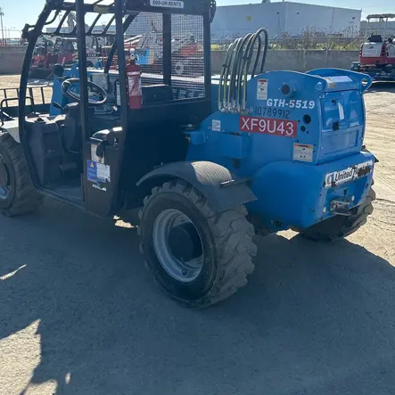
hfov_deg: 43.8
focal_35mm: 38
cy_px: 165
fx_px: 491
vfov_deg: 43.7
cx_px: 175
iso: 50
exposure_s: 1/4831
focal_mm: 5.7
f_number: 1.5
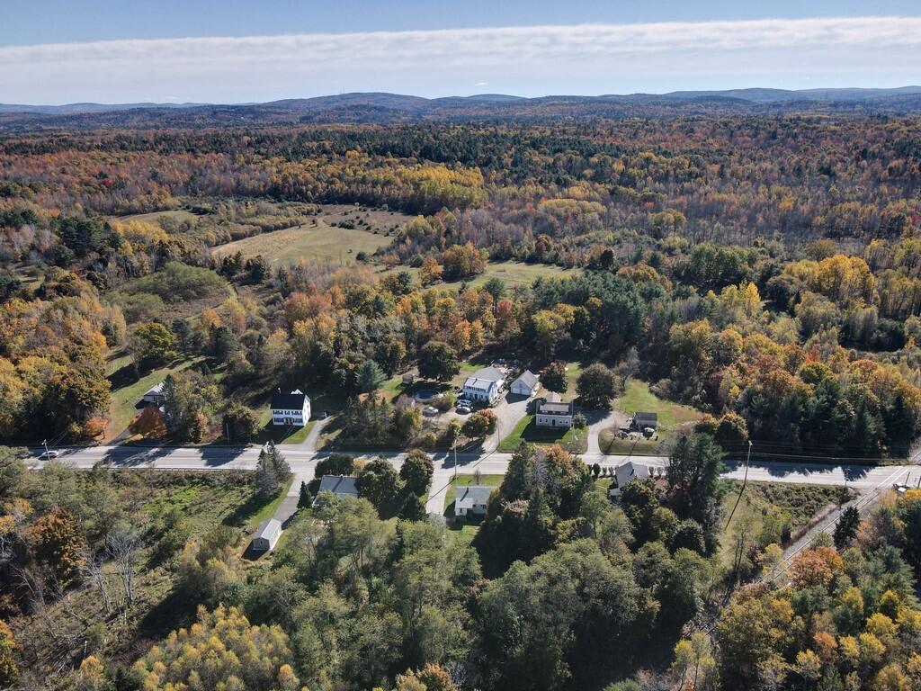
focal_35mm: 24
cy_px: 346
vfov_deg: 56.8
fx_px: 639
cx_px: 460
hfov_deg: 71.6
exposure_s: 1/500
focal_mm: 4.5
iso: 100
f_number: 2.8
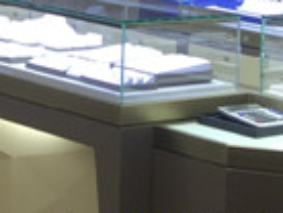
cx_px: -351
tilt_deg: +0.6
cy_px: -225
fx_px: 1376
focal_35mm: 168
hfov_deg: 10.4
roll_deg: -2.6
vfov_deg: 8.4
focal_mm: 4.15
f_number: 2.2
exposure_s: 1/100
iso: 32
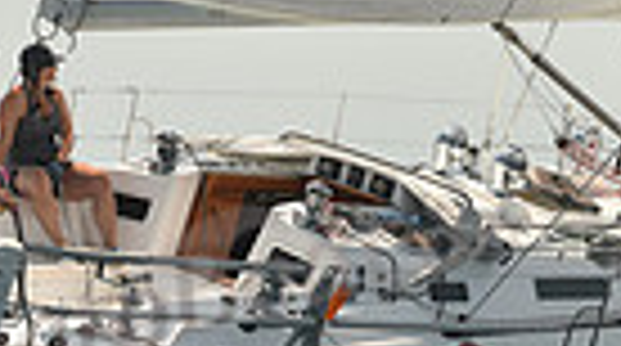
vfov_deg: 3.9
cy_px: 2
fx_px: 5078
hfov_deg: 6.9
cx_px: 756
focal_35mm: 309
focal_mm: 70
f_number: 6.3
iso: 320
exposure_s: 1/1250
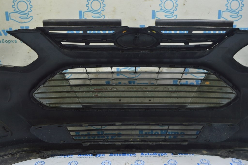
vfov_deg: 39.9
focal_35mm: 33
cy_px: 82
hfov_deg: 57.3
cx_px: 124
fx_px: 227
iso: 400
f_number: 5.6
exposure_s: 1/20
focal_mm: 22
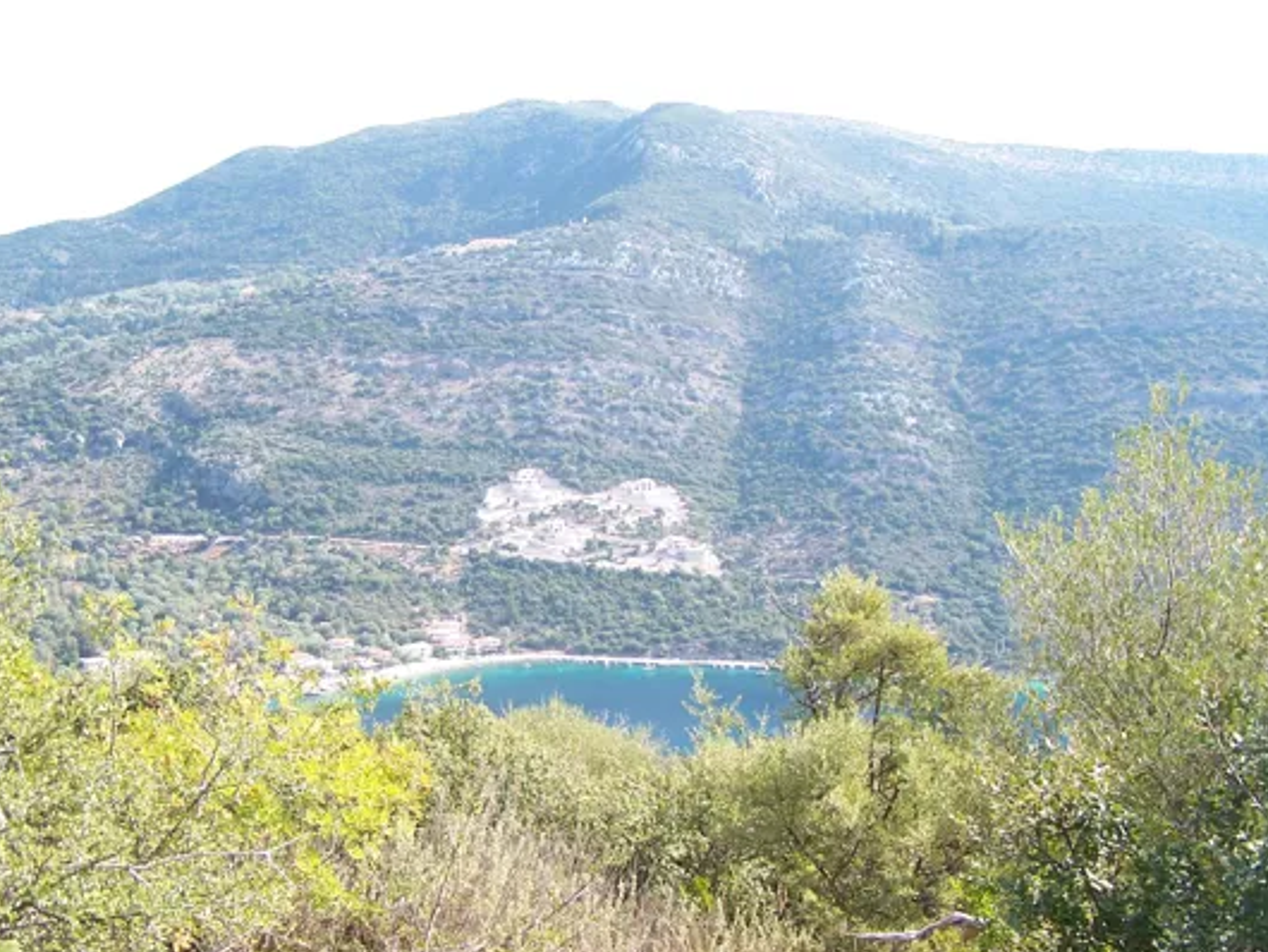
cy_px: 509
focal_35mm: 43
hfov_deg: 43.8
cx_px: 593
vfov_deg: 33.6
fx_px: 1576
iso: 80
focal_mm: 6.3
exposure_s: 1/320
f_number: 2.8
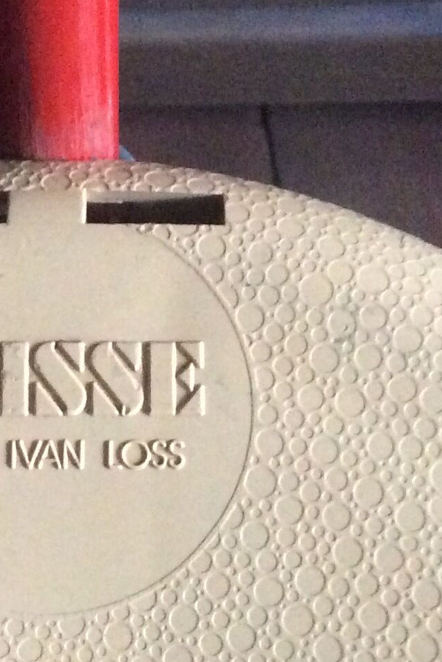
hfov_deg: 15.0
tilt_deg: -73.5
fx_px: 1657
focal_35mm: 90
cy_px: 338
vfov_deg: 22.6
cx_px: 55
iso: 500
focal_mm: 3.3
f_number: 2.4
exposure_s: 1/17
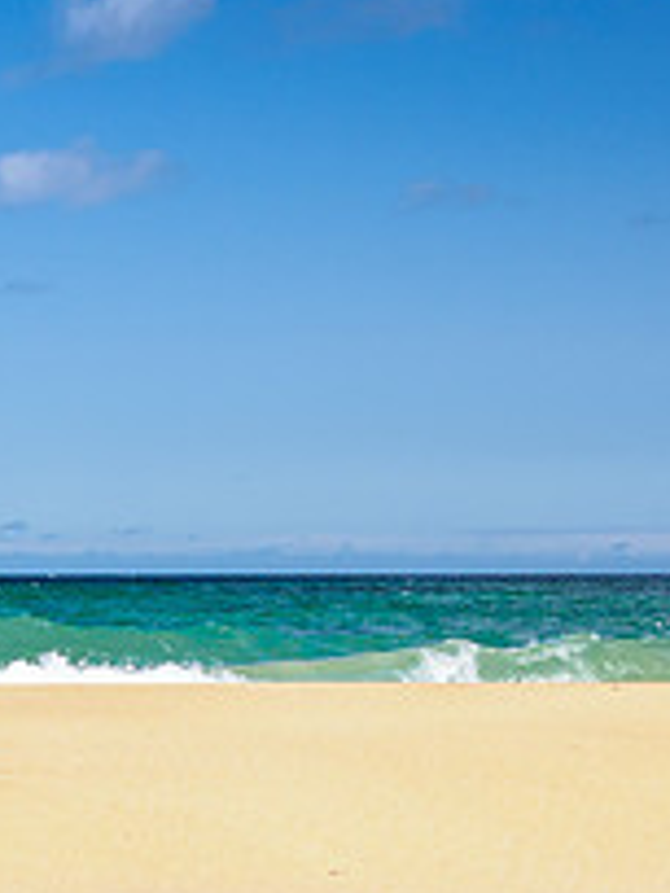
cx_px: 114
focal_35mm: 106
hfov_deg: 13.9
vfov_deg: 18.4
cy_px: 713
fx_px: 2736
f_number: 7.1
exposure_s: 1/100
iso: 200
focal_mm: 18
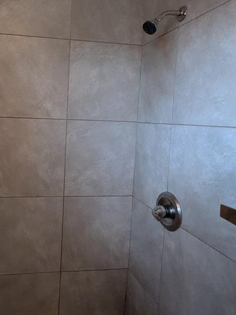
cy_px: 128
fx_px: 245
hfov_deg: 48.4
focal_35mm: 27
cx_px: 46
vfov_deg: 64.8
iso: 695
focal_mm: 1.83
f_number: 2.2
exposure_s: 1/25
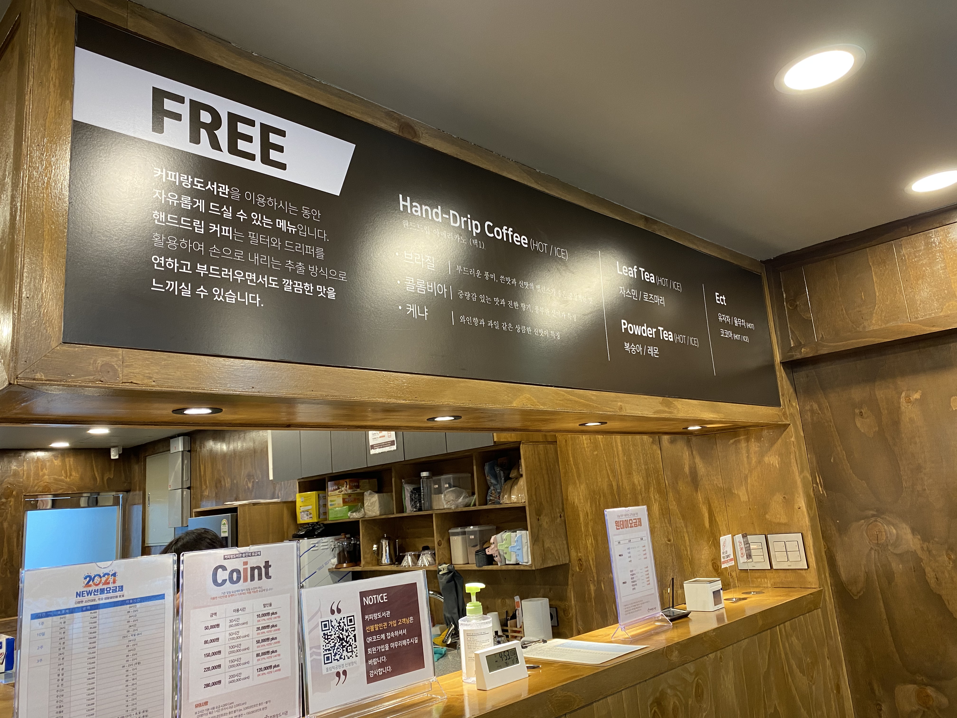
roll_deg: +4.3
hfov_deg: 67.3
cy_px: 359
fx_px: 719
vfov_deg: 53.1
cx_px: 478
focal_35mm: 26
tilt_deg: +13.7
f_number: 1.8
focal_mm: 4.25
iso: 125
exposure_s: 1/60
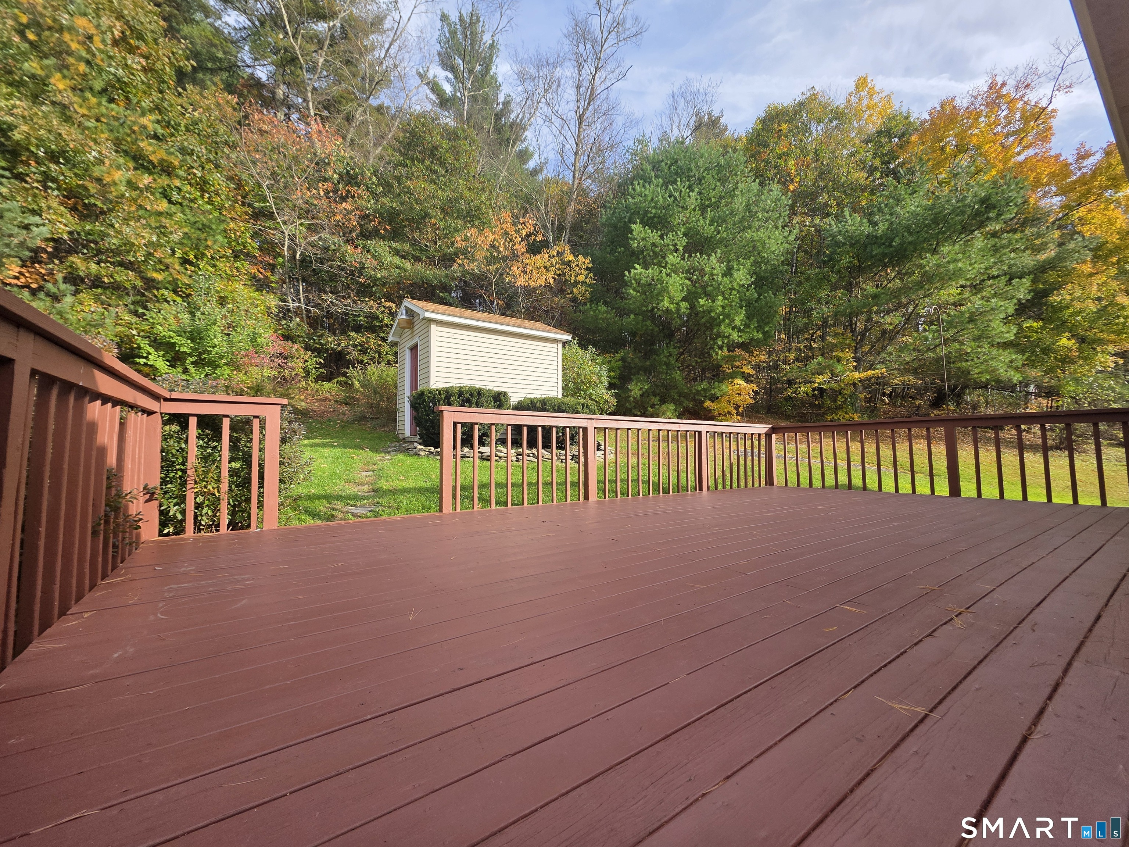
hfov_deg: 106.2
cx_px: 564
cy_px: 424
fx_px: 424
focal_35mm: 13
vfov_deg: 89.9
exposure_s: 1/803
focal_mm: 2.2
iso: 40
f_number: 1.9
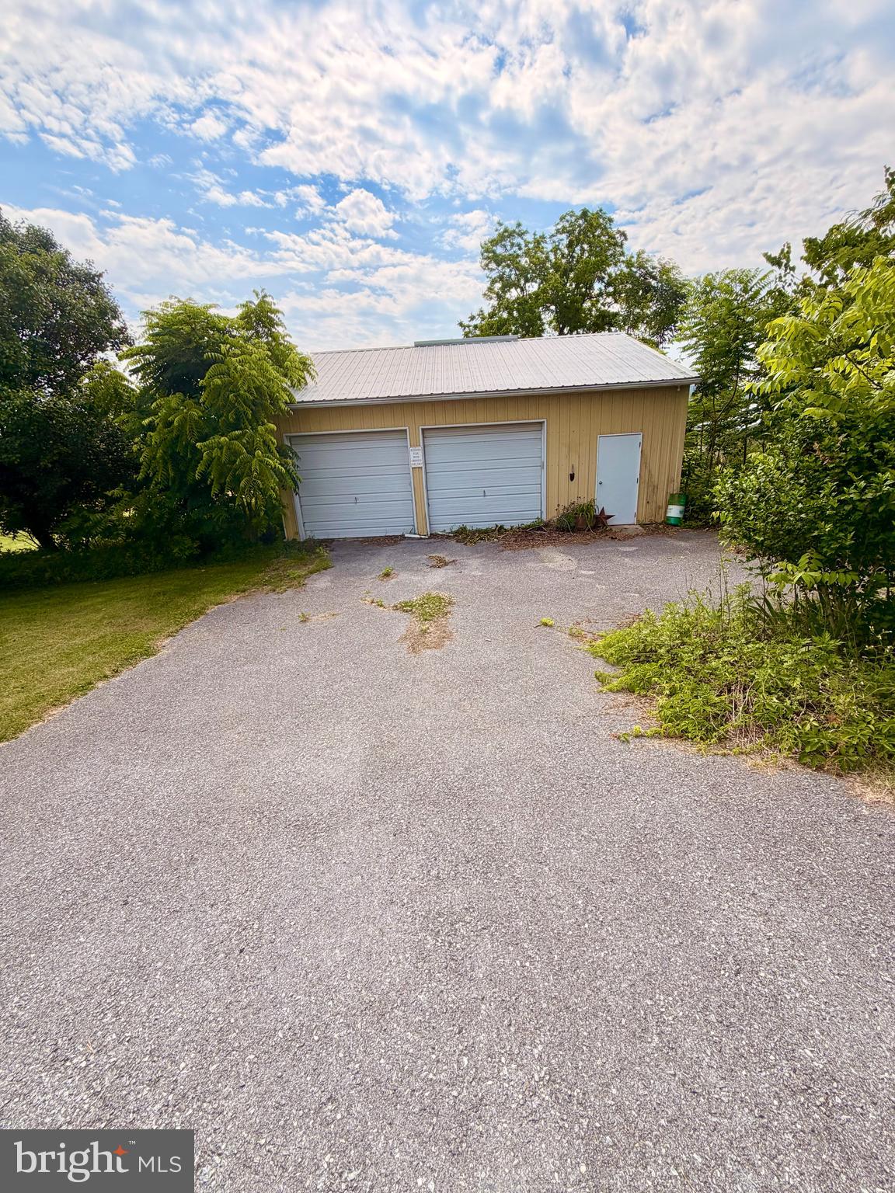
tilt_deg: -18.4
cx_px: 448
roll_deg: +4.2
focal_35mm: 14
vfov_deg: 102.1
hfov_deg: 85.7
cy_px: 596
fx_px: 483
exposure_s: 1/1167
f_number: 2.2
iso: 25
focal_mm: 2.22
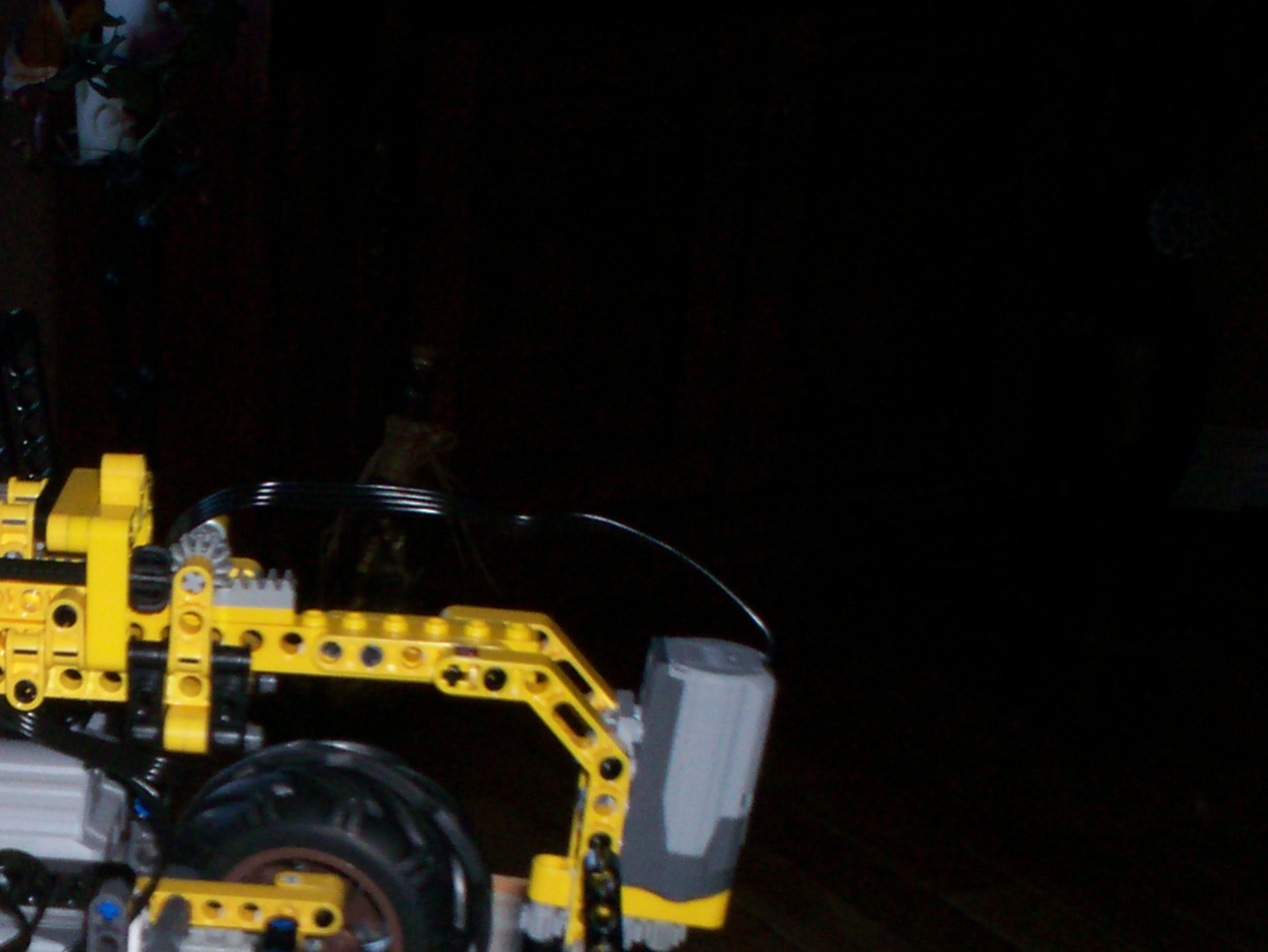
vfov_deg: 19.8
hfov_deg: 25.6
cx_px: 51
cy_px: 872
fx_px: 2675
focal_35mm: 73
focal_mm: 6
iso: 140
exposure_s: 1/60
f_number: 4.5
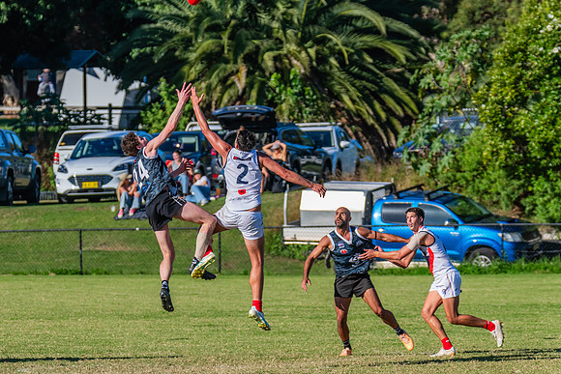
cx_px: 214
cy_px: 231
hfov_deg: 4.9
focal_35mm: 421
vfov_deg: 3.3
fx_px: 6558
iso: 800
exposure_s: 1/1600
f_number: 9
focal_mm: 340
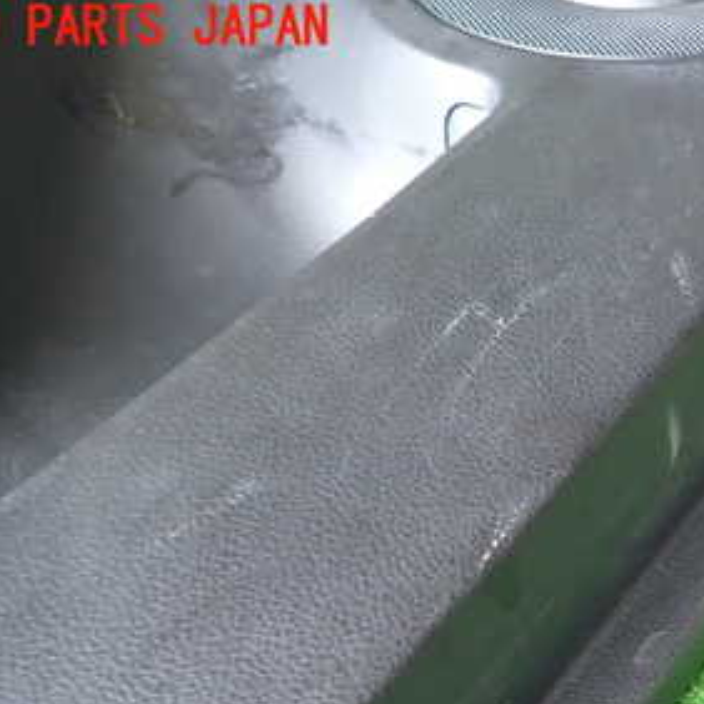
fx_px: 1081
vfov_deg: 35.0
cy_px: 559
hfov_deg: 34.2
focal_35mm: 47
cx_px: 624
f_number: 2
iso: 200
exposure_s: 1/40
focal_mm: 4.5
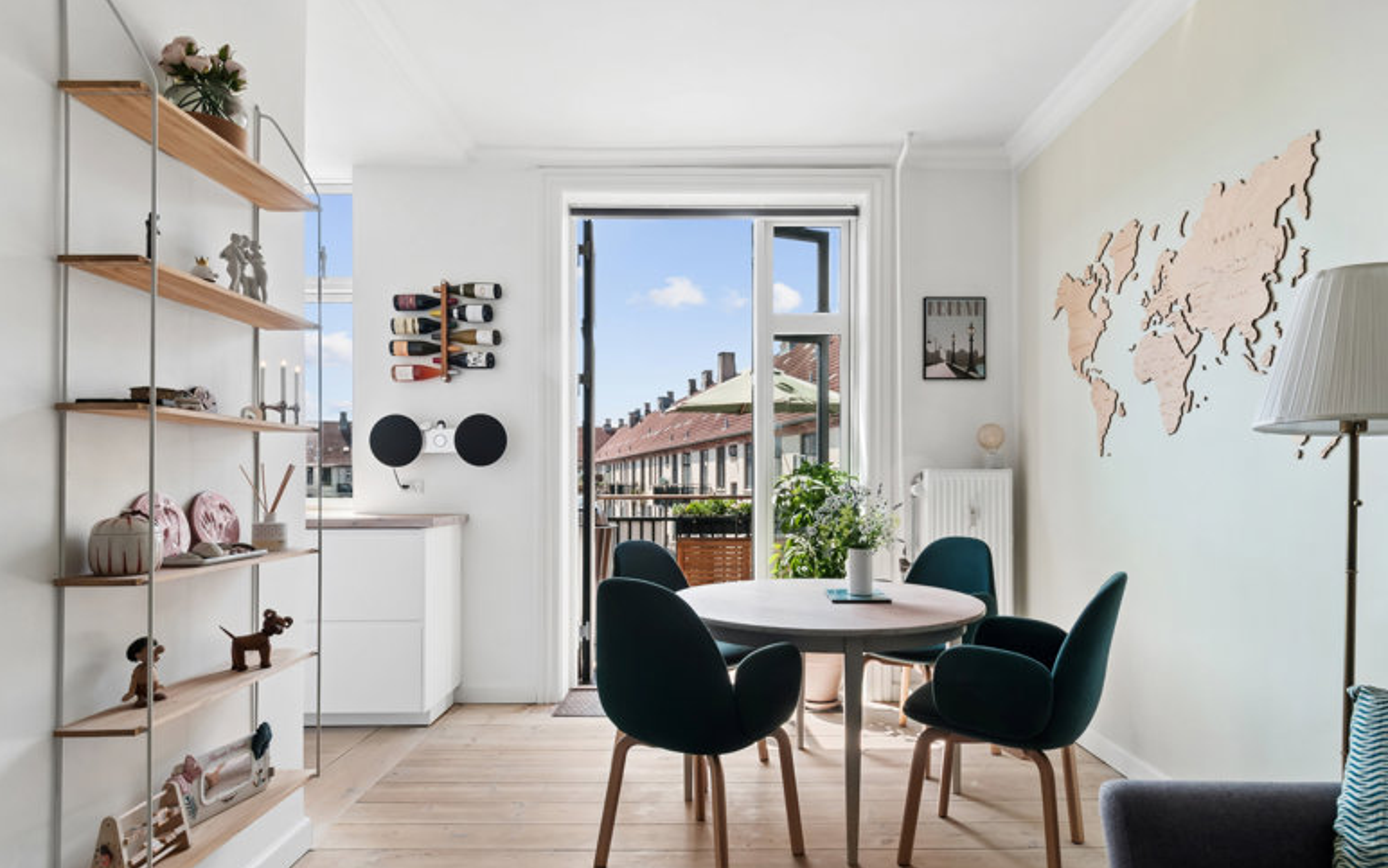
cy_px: 461
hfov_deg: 88.0
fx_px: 719
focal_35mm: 19
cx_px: 712
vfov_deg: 62.2
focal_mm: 12
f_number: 10
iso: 200
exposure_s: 1/40
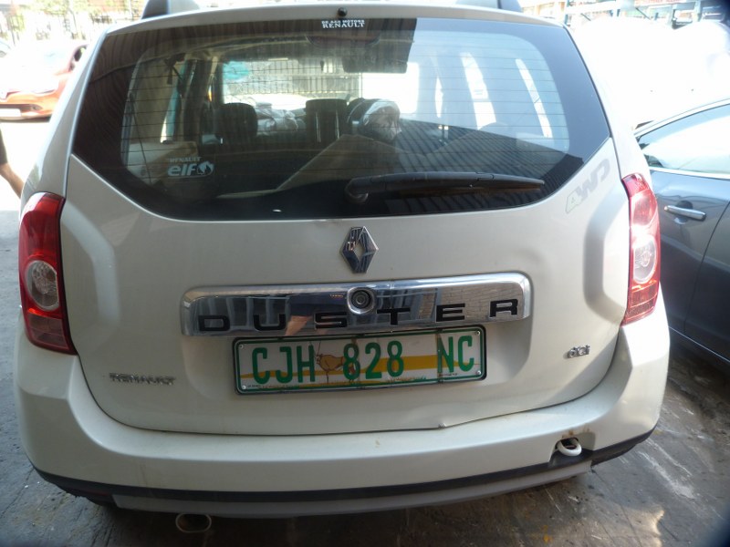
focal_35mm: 25
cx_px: 365
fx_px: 527
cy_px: 274
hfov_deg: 69.4
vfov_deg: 54.9
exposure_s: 1/60
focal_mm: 4.5
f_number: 2.8
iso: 100
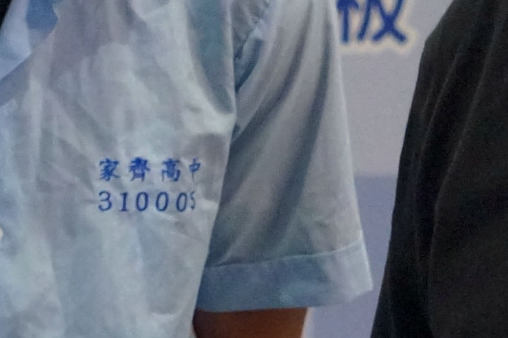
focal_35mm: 268
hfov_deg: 7.7
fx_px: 3780
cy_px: 237
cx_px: 359
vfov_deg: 5.1
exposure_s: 1/160
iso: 3200
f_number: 3.2
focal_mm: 29
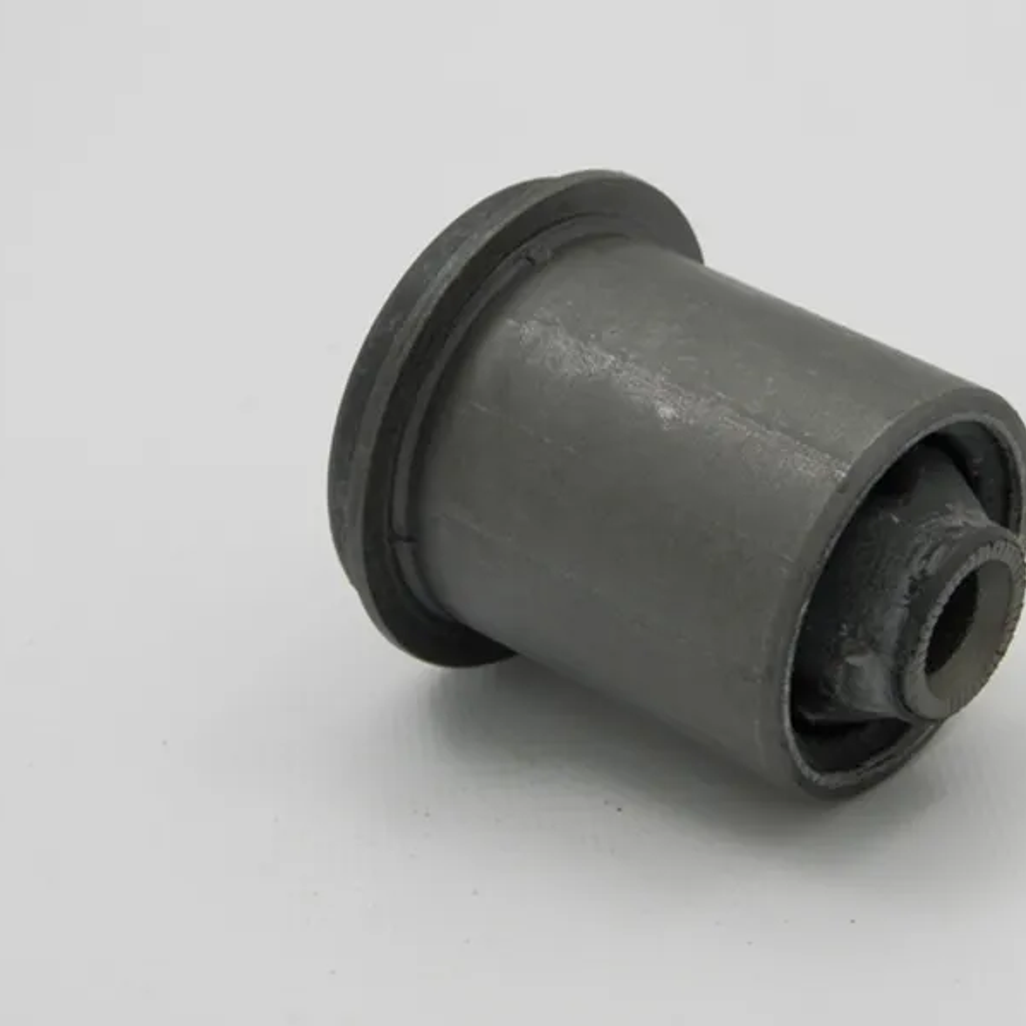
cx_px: 637
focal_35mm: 97
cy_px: 513
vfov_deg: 17.9
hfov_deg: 17.9
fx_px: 3253
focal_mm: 14.6
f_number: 4.2
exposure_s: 1/160
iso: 200
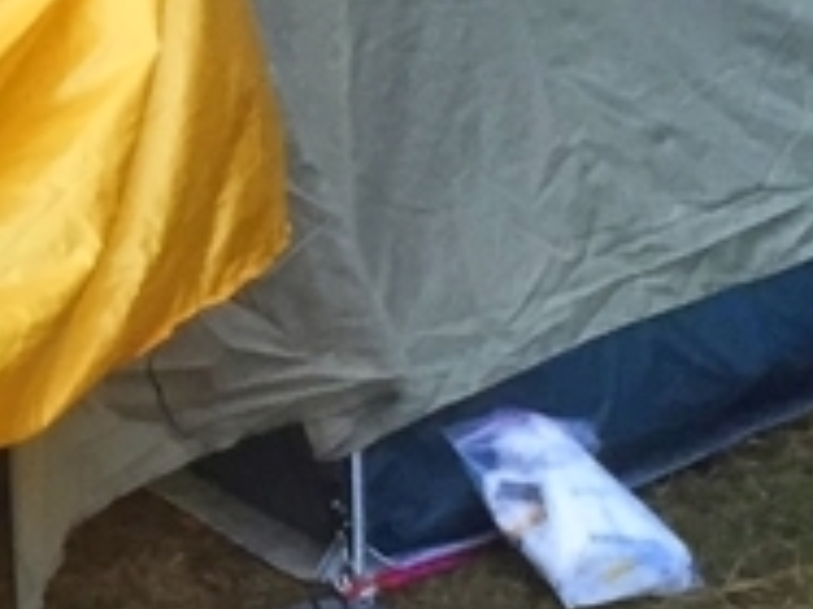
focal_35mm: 159
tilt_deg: -20.3
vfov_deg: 9.3
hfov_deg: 12.0
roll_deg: +2.9
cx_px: -348
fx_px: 3732
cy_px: 226
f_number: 2.2
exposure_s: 1/30
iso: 50
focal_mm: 4.15
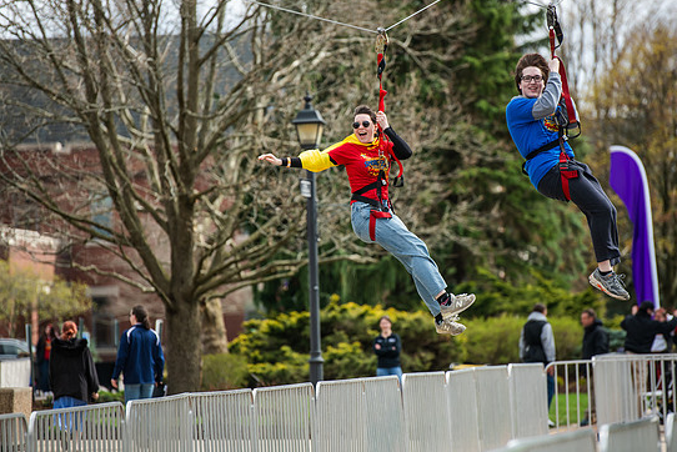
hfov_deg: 9.6
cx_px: 360
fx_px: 4026
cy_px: 214
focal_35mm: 214
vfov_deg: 6.4
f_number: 3.5
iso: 200
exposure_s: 1/1000
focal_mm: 200
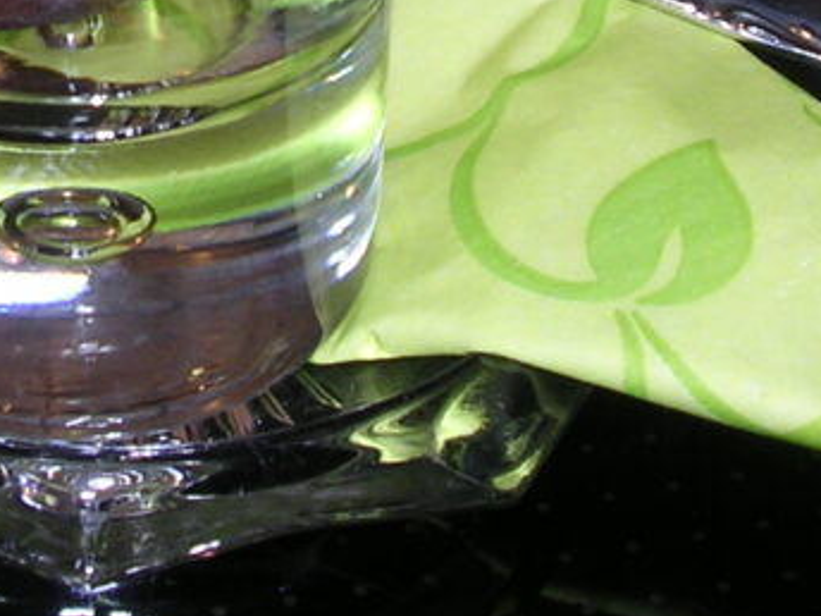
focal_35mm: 113
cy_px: -196
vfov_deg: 12.7
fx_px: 2680
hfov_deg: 17.2
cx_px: 138
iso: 100
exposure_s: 1/60.1
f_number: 5.6
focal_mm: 5.8
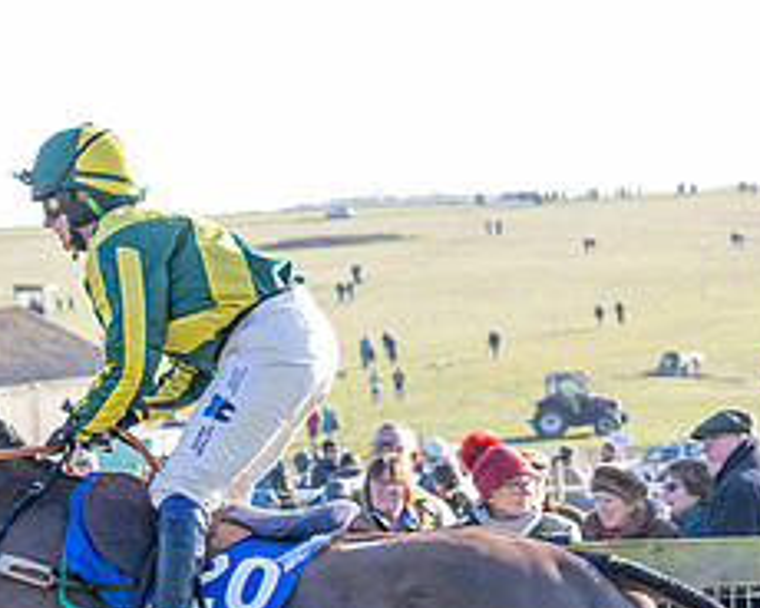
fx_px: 4274
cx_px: 654
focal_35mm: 190
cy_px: 714
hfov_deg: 10.1
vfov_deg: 8.1
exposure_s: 1/1000
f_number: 4
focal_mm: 46
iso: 640
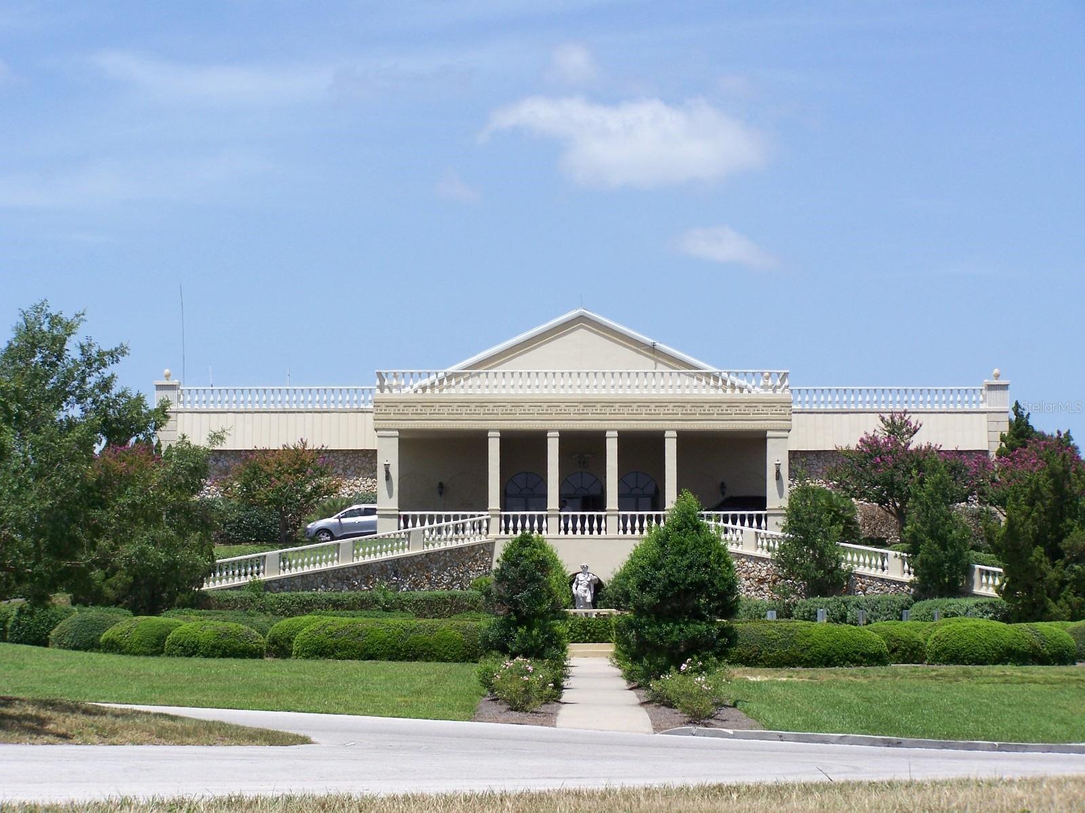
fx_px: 3291
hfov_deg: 18.7
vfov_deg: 14.1
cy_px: 406
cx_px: 542
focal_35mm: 105
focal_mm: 17.5
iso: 64
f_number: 4.5
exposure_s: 1/400
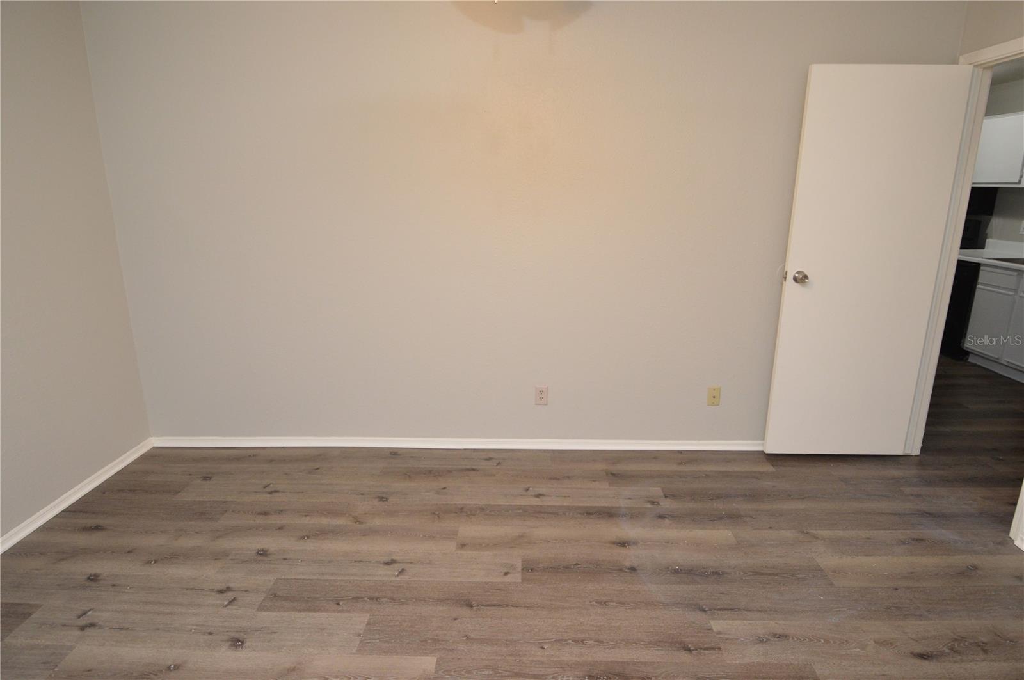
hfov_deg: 90.1
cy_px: 340
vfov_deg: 67.3
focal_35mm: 18
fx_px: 511
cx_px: 512
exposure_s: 1/60
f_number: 4
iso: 1000
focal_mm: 12
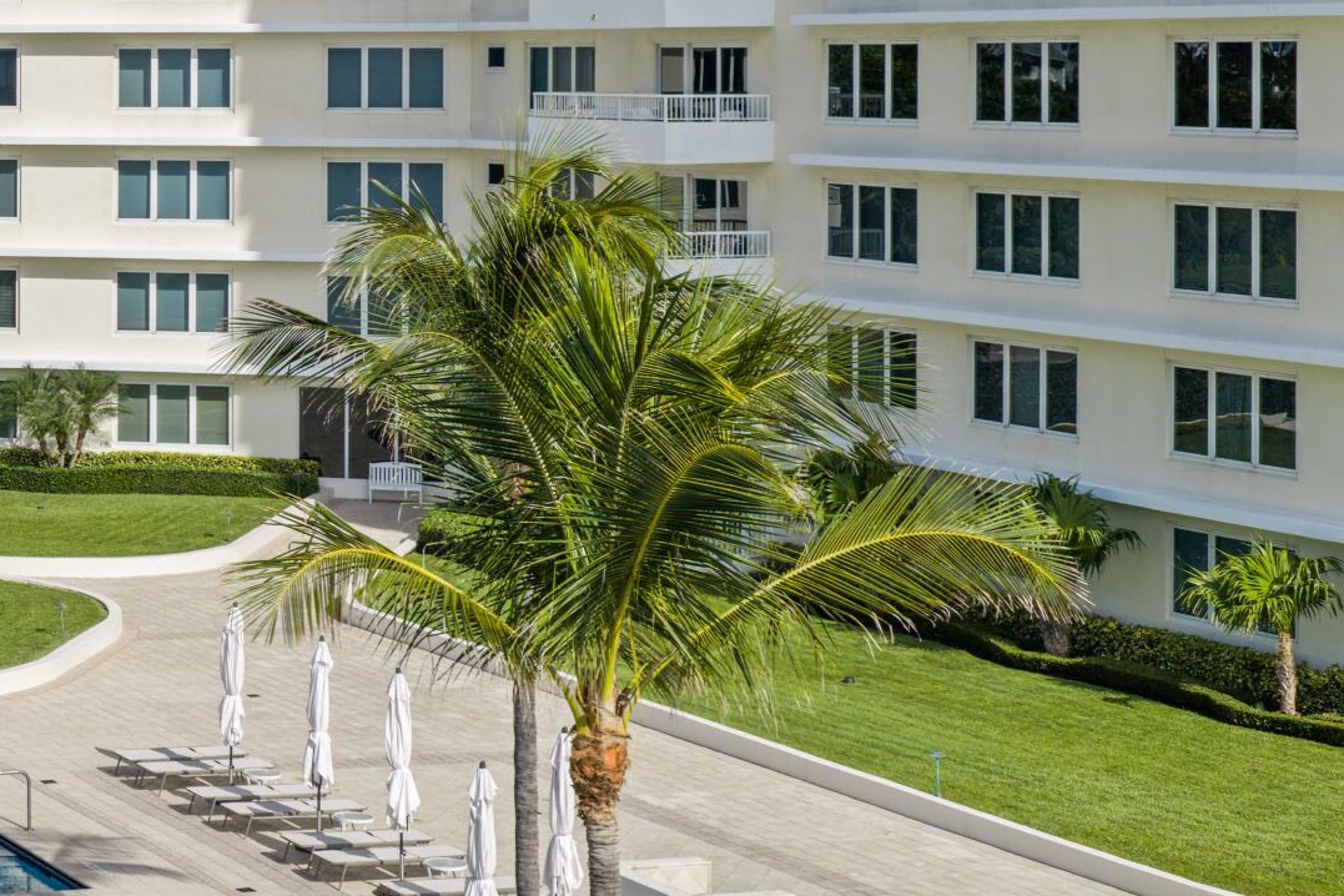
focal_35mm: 78
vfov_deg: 17.5
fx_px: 2912
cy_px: 367
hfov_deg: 22.6
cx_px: -498
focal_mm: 14.45
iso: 100
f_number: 2.8
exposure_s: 1/1000
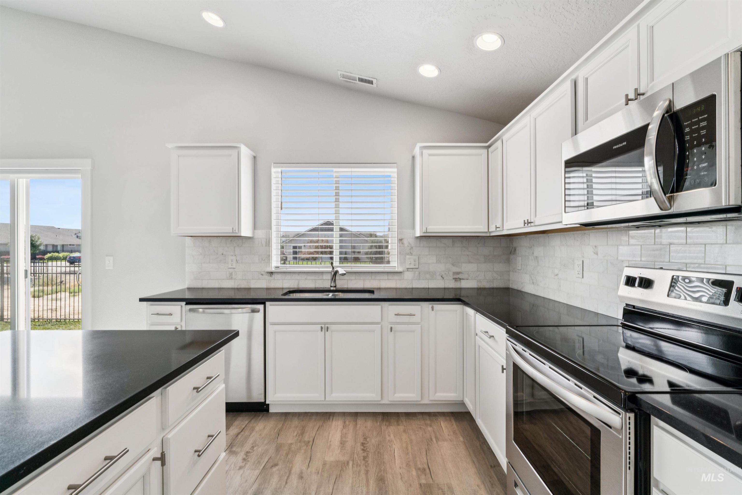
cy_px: 248
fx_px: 330
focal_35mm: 16
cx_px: 371
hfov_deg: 96.7
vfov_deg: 73.7
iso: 400
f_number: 13
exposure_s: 1/40
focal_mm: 16
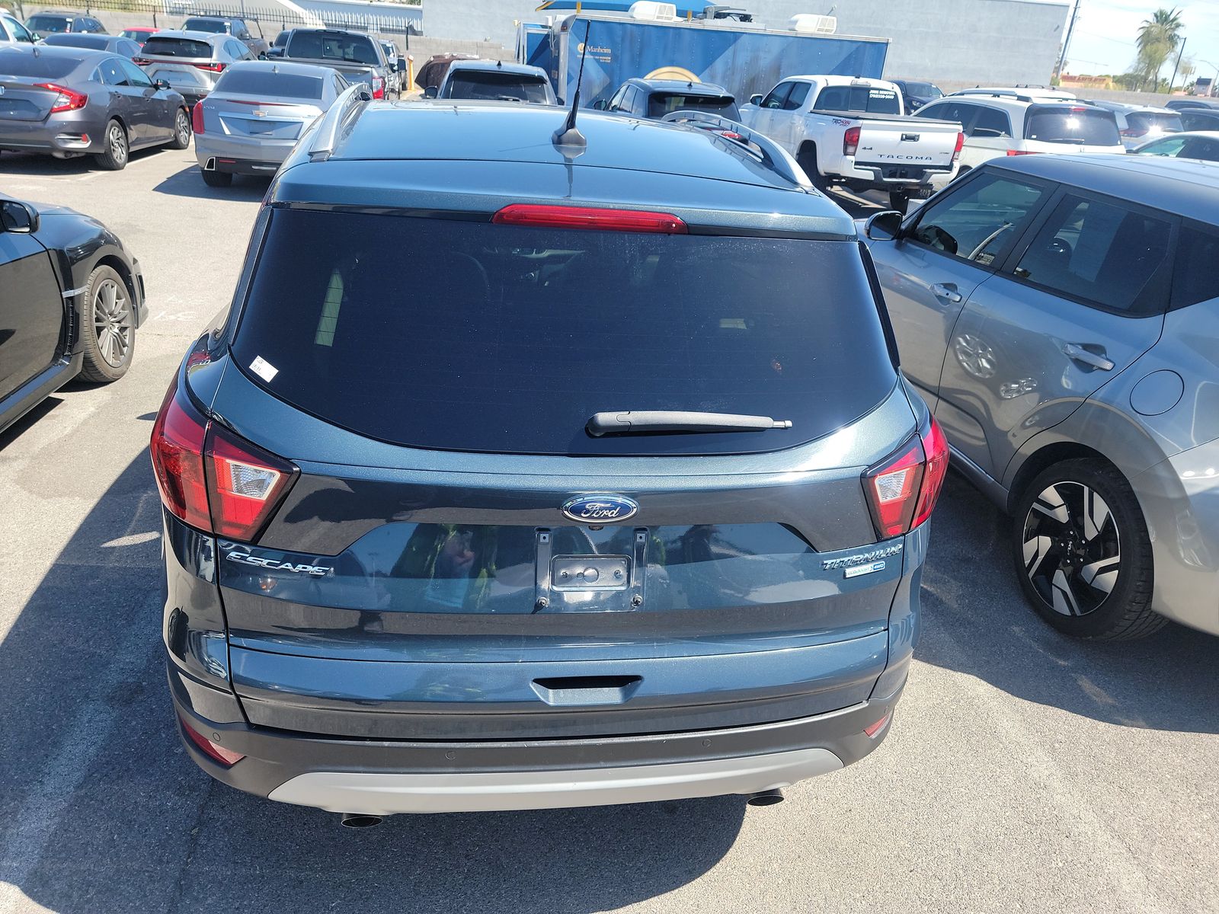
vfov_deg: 56.8
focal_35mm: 24
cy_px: 457
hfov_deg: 71.6
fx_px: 845
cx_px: 610
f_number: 1.8
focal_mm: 6.7
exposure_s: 1/307
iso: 50
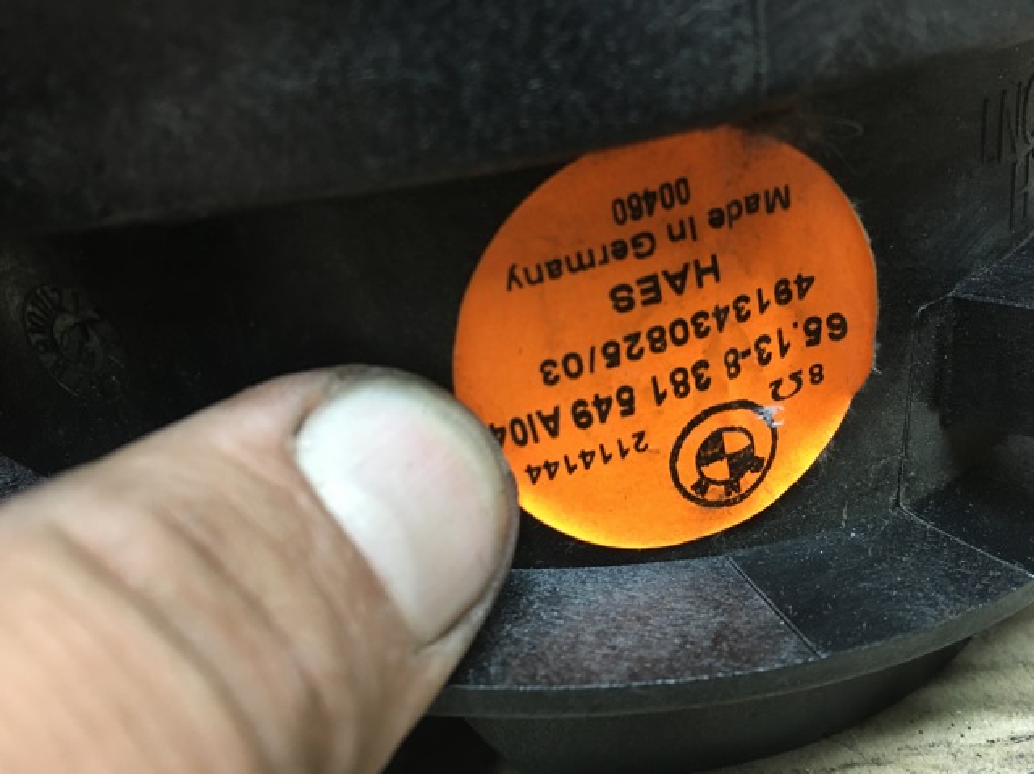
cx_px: 517
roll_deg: +1.0
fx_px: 866
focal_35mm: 29
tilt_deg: -24.6
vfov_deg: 48.2
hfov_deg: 61.7
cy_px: 387
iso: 160
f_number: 2.2
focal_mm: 4.15
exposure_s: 1/33
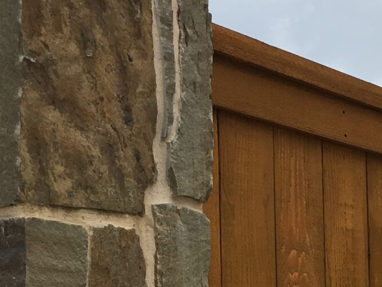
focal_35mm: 111
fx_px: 1225
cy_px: 381
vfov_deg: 12.9
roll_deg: +1.1
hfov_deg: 16.4
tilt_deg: +1.0
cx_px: 544
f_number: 2.2
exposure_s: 1/1425
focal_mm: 4.15
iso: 25
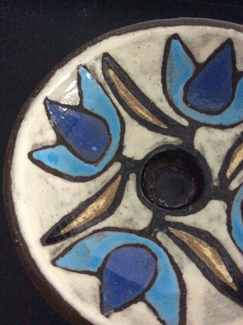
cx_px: 122
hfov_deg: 44.1
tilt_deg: -68.8
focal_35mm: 32
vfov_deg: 56.9
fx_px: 300
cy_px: 162
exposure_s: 1/17
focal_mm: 3.3
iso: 500
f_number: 2.4
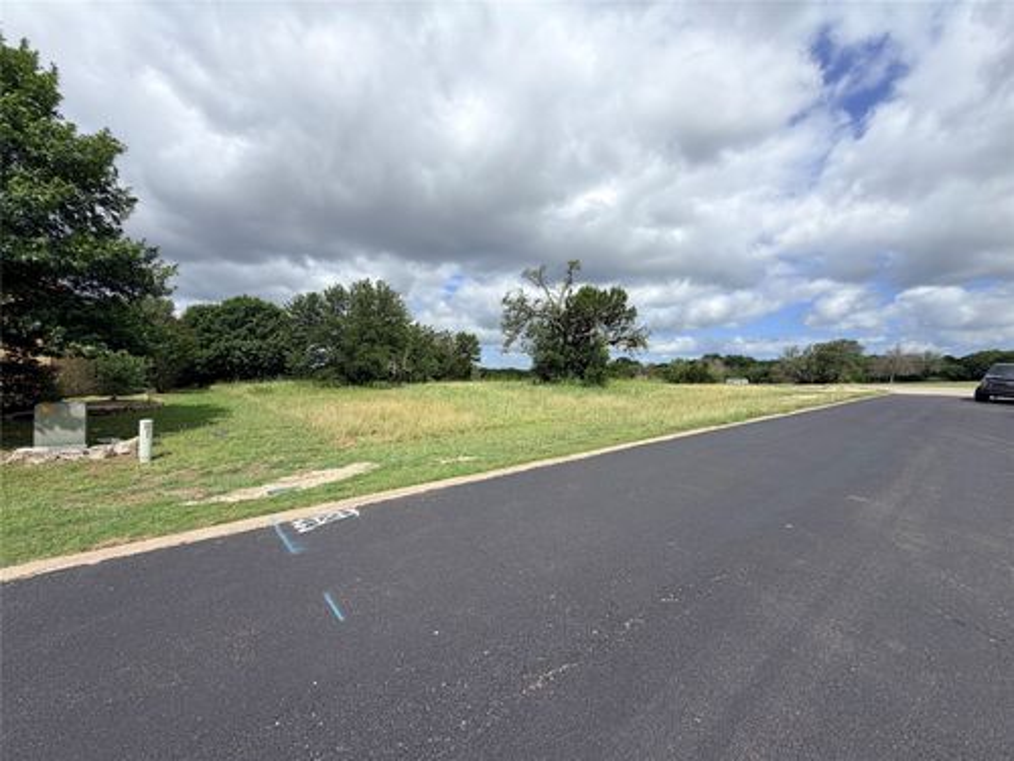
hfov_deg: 102.1
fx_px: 410
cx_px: 507
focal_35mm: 14
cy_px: 380
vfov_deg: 85.7
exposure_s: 1/1189
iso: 20
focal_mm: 2.22
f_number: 2.2
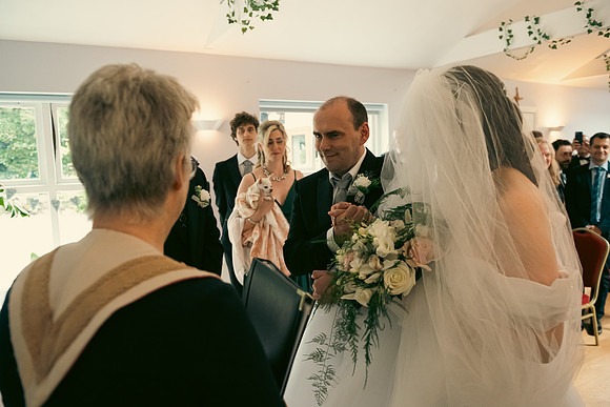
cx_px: 305
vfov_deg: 50.9
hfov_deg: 71.0
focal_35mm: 25
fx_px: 428
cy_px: 204
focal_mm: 24
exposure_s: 1/160
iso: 1000
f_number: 3.5
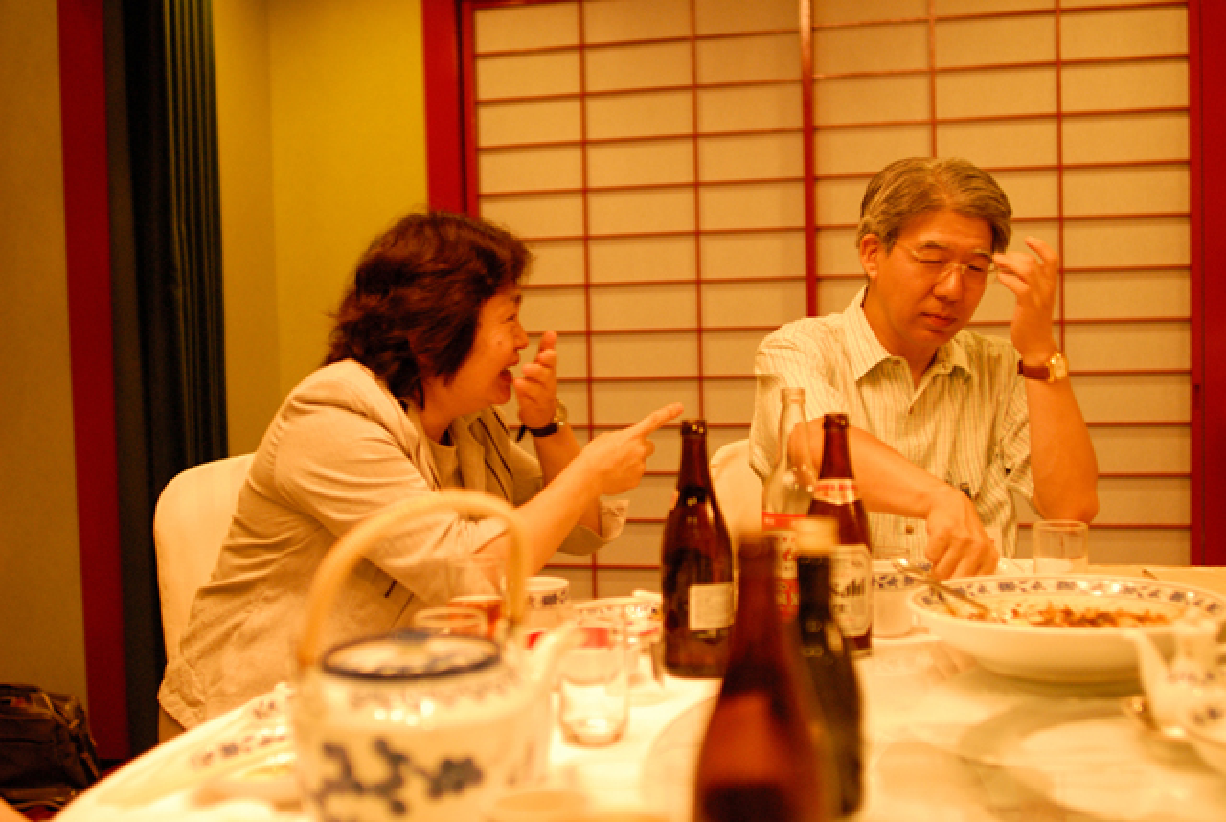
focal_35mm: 42
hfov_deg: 46.3
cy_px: 411
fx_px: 1433
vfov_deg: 32.0
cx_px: 613
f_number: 2
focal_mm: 28
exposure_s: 1/80
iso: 800
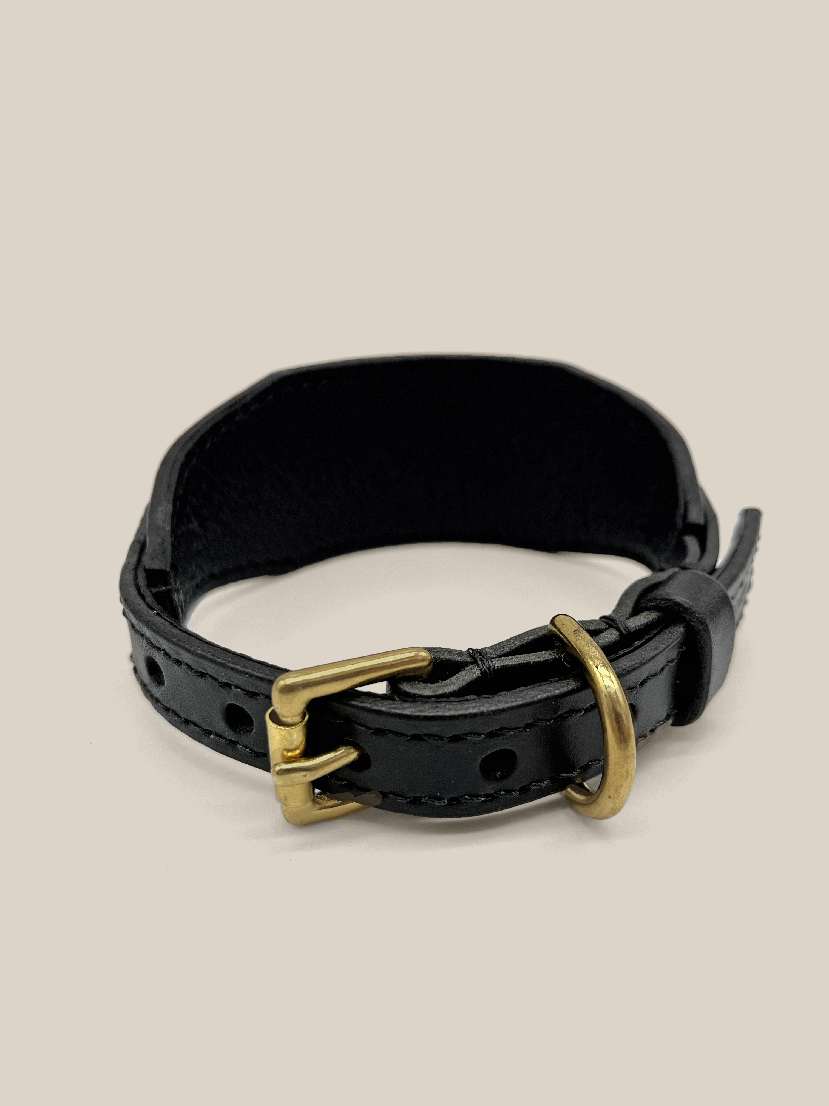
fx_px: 894
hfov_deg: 49.7
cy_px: 553
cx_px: 414
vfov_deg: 63.4
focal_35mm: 28
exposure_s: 1/571
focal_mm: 3.99
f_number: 1.8
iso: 32
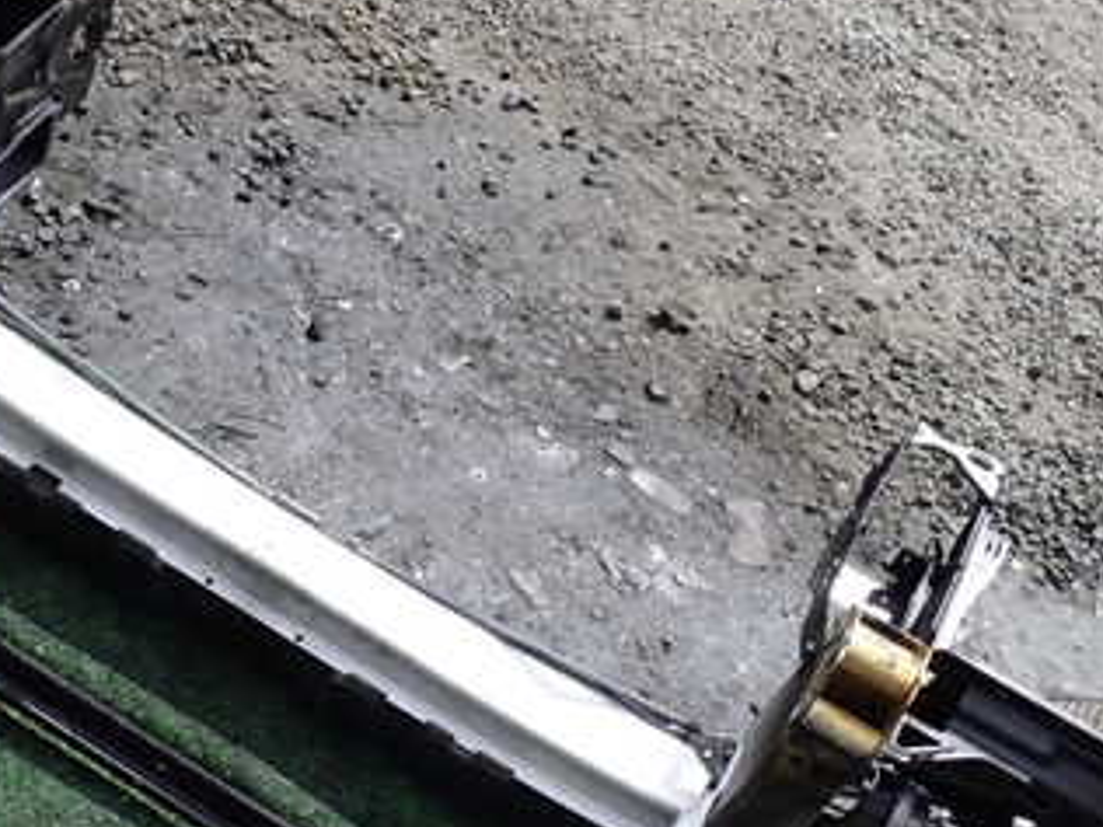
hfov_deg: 33.5
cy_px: 426
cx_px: 384
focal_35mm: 57
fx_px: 1816
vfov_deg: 25.7
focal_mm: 5.4
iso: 100
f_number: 3.2
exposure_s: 1/1000
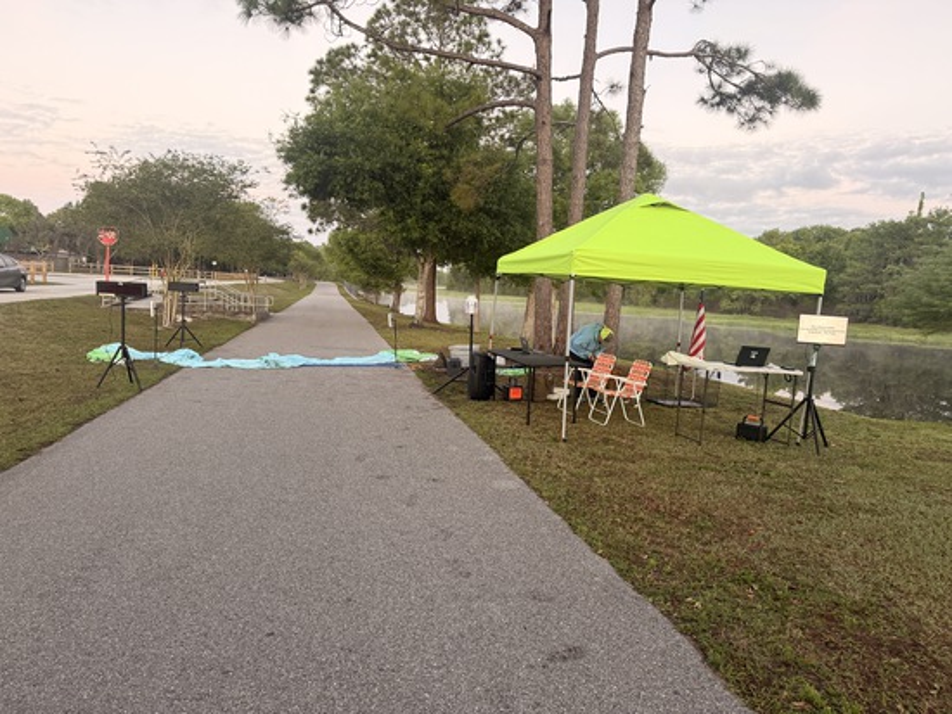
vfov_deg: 56.9
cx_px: 476
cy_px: 357
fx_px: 660
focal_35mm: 24
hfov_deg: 71.6
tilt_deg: -8.3
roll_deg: -2.9
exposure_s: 1/82
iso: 200
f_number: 1.78
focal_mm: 6.76
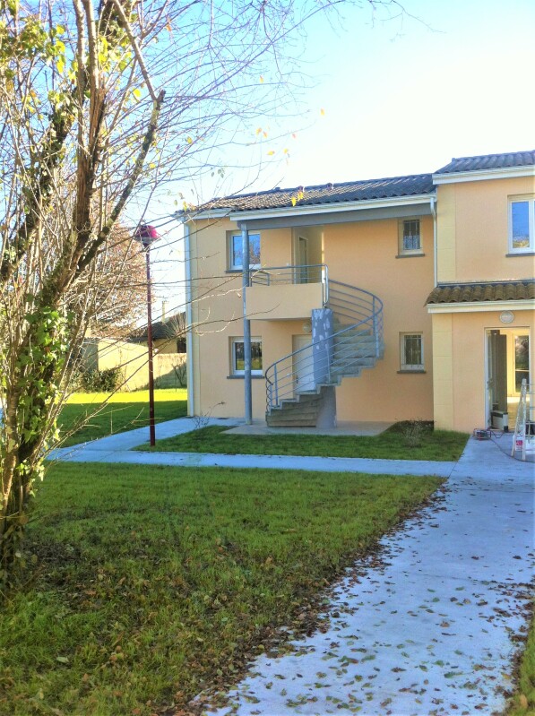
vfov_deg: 52.7
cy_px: 358
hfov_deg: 40.6
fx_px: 723
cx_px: 268
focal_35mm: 35
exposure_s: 1/412
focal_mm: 3.85
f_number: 2.8
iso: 80
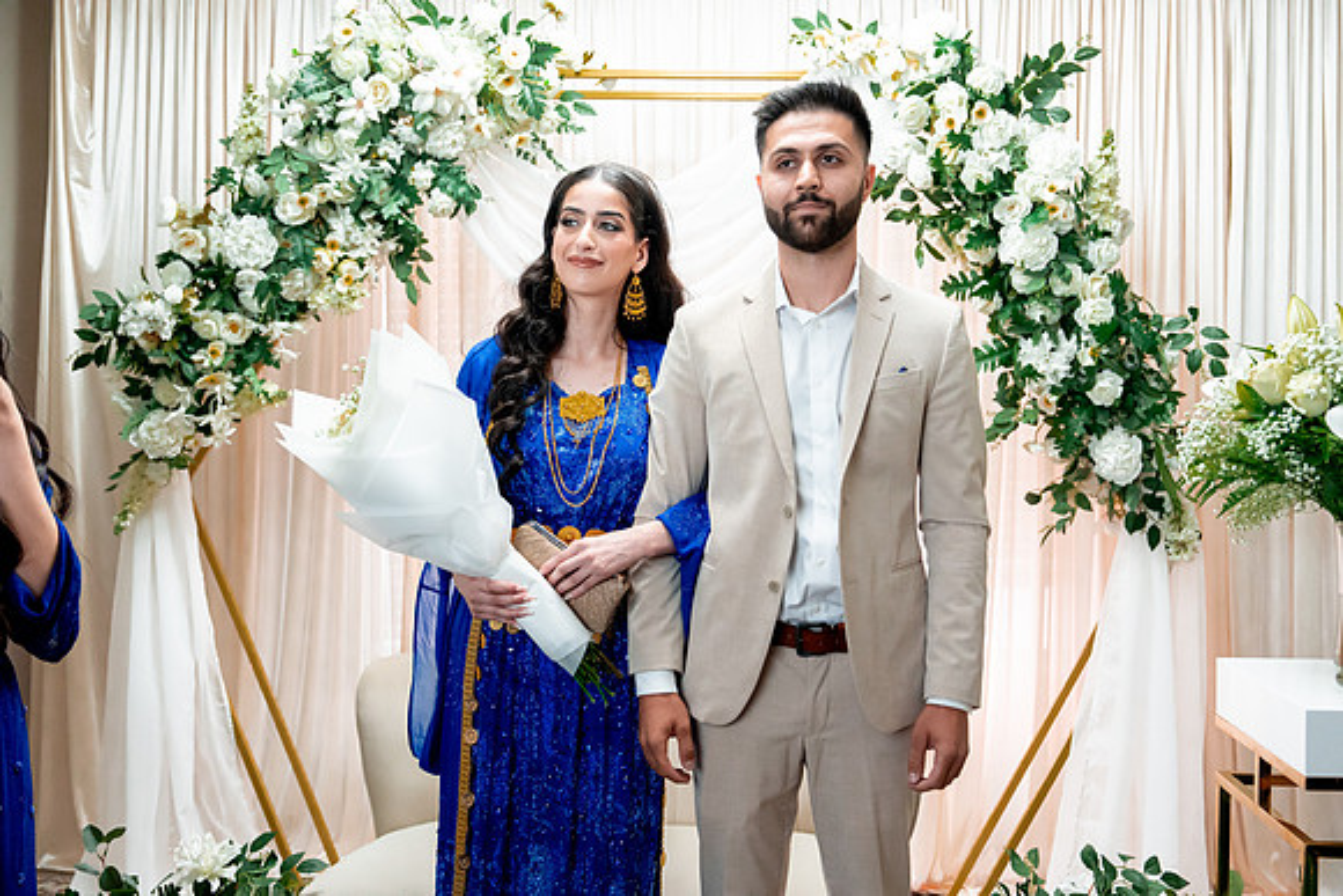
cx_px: 672
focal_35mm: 34
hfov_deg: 55.8
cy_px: 448
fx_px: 1269
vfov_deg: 38.9
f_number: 2.8
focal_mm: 34
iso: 4000
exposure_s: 1/160
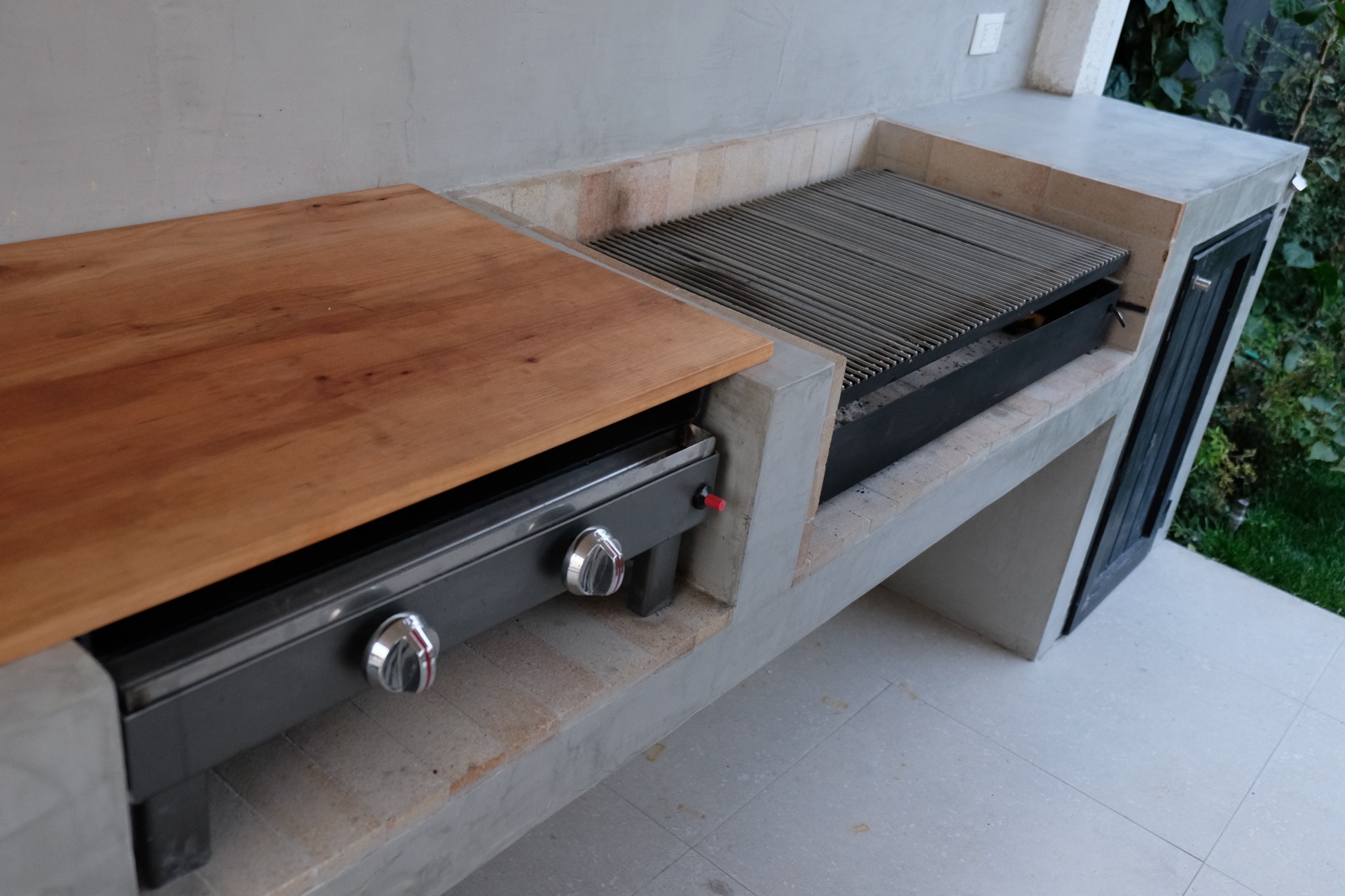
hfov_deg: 60.3
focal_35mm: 31
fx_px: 1158
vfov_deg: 42.3
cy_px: 448
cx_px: 672
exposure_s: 1/180
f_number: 3.2
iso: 1600
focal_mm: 20.5
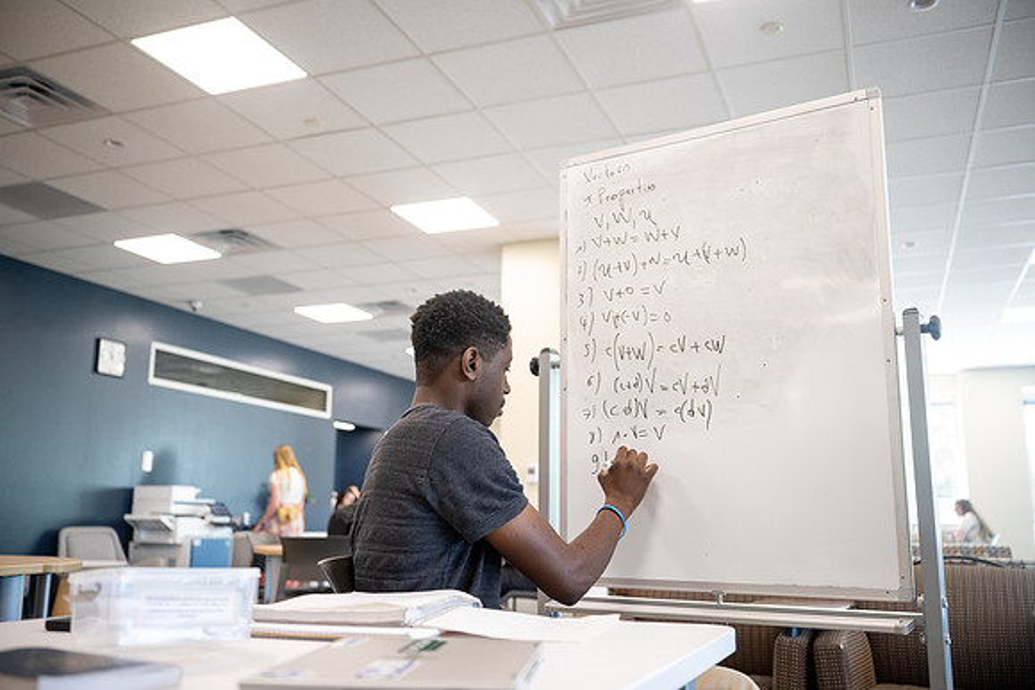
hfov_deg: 58.0
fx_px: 935
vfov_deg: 40.6
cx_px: 518
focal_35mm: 32
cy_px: 345
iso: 2000
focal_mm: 32.5
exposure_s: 1/320
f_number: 2.8
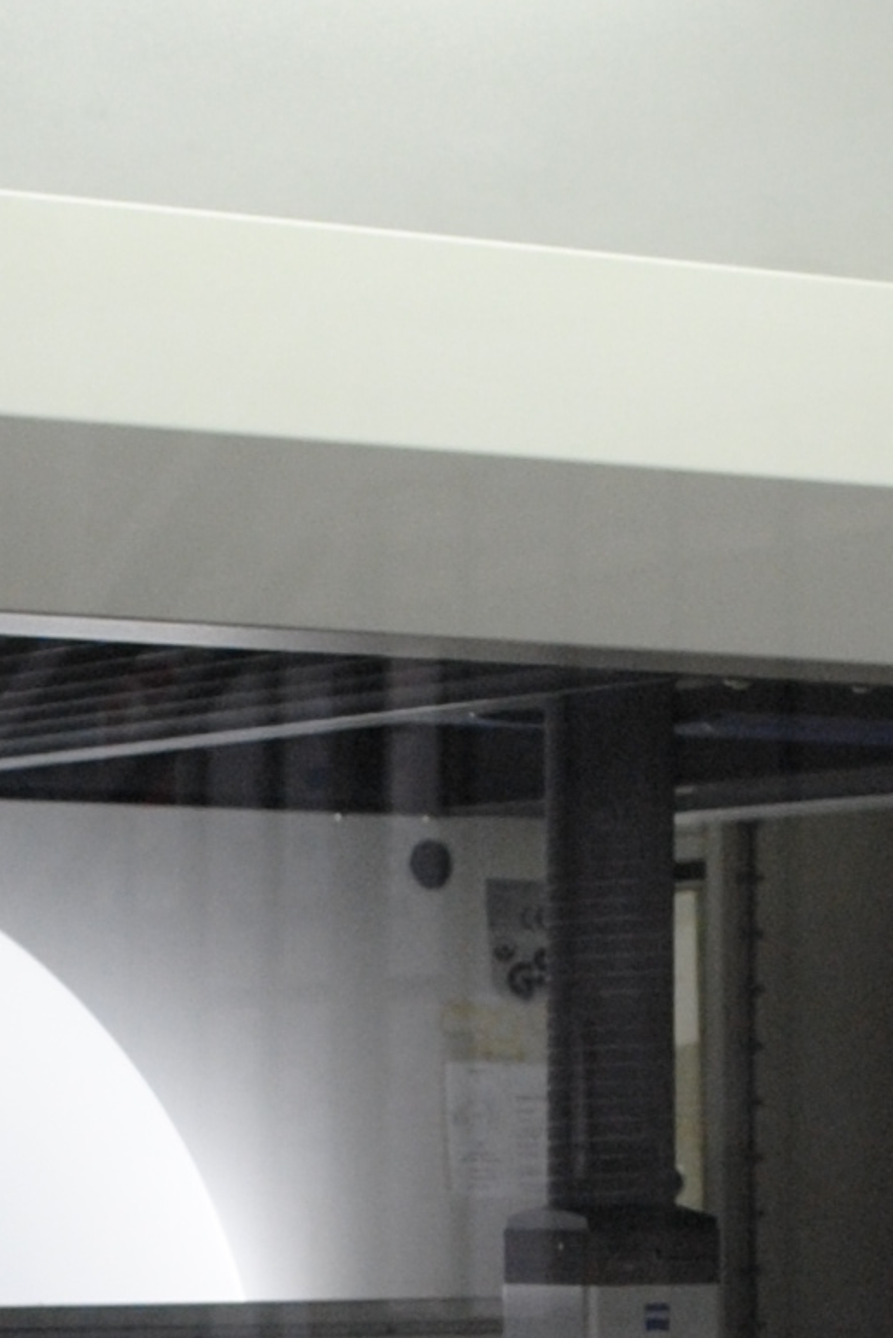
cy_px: 1352
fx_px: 5578
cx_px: 396
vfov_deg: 13.5
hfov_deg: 9.2
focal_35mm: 150
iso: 400
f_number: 3.8
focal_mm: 20
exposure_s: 1/60
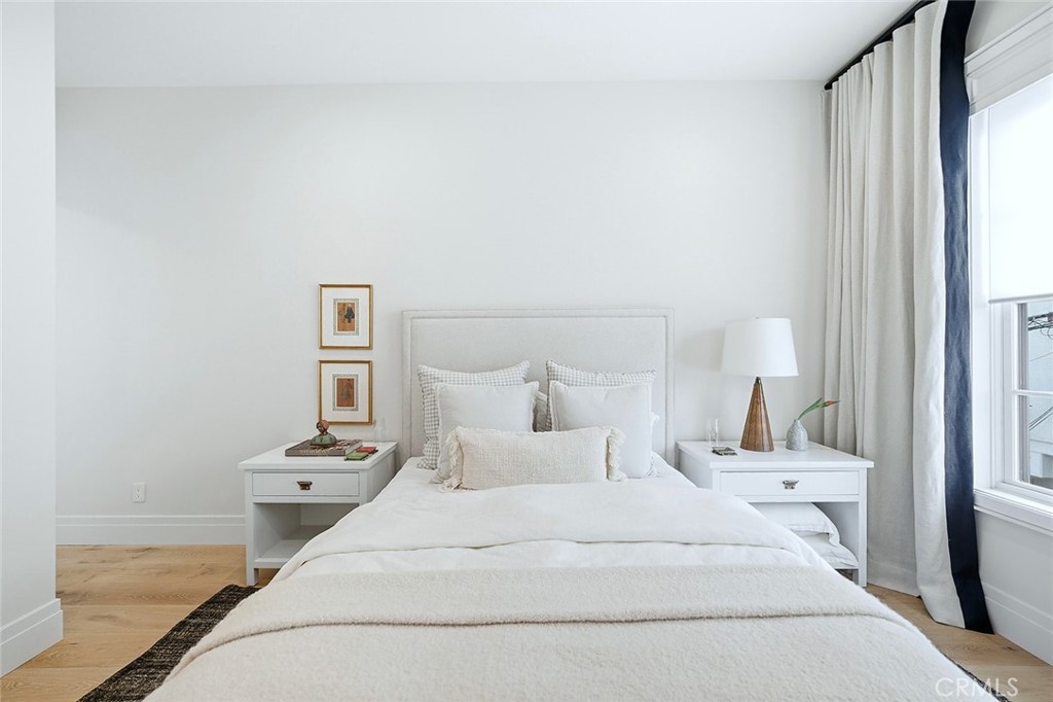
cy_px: 351
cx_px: 526
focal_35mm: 14
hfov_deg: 104.3
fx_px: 409
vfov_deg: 81.2
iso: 500
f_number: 5.6
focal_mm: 14
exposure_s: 1/400
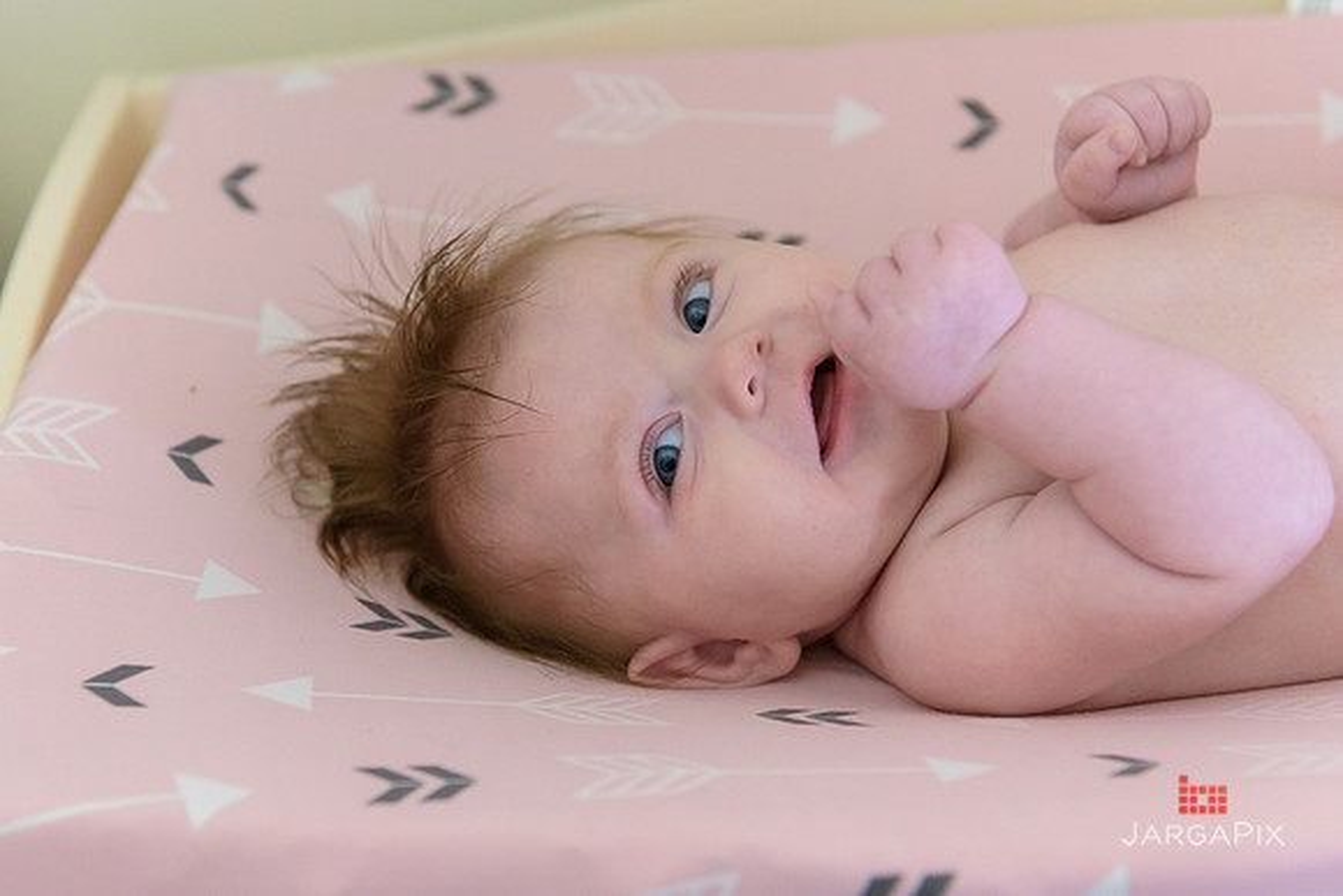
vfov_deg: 21.3
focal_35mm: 64
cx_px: 578
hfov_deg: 31.4
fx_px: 2382
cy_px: 448
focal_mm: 56
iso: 1600
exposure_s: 1/125
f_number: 3.2
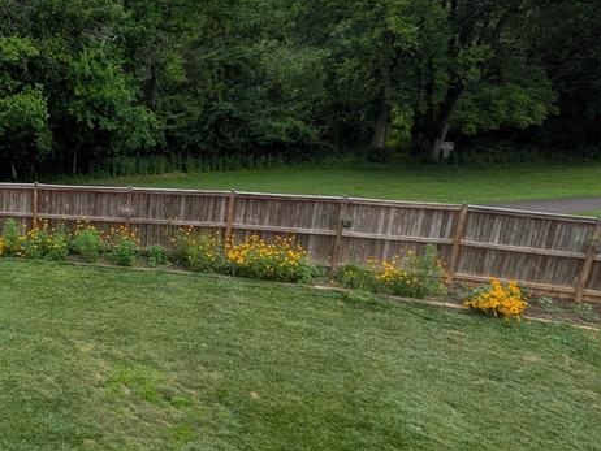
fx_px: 538
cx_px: 10
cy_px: 183
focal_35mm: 31
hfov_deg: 48.7
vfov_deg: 45.3
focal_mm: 1.83
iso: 50
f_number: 2.2
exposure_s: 1/1658
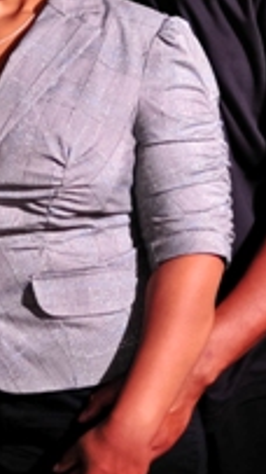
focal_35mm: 187
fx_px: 2348
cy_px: -86
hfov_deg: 6.5
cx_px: 76
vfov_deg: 11.3
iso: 1250
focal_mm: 50
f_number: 1.4
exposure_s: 1/125
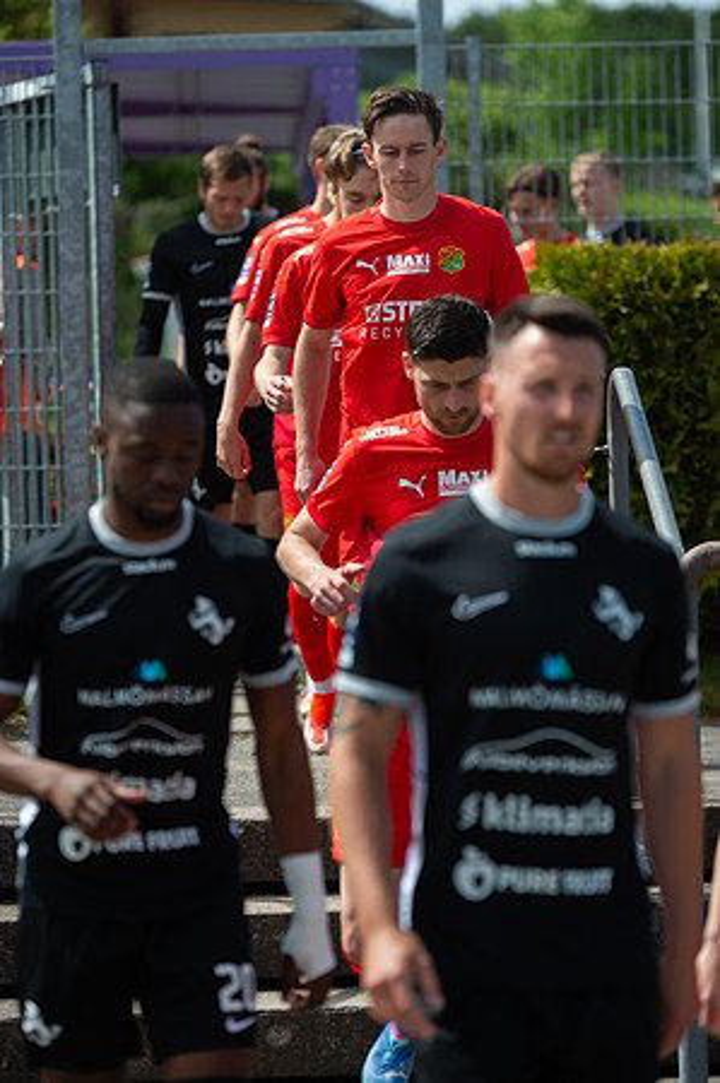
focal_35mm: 160
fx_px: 4811
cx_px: 360
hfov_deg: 8.6
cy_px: 542
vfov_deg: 12.9
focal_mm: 160
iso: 160
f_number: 4
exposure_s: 1/1600
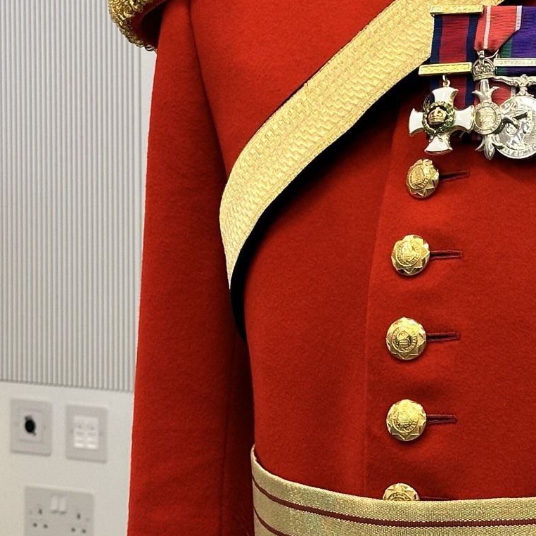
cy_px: 184
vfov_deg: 15.3
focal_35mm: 114
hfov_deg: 14.9
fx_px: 1997
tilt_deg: -1.4
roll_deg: +0.2
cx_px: 576
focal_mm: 6.86
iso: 80
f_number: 1.78
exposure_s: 1/50
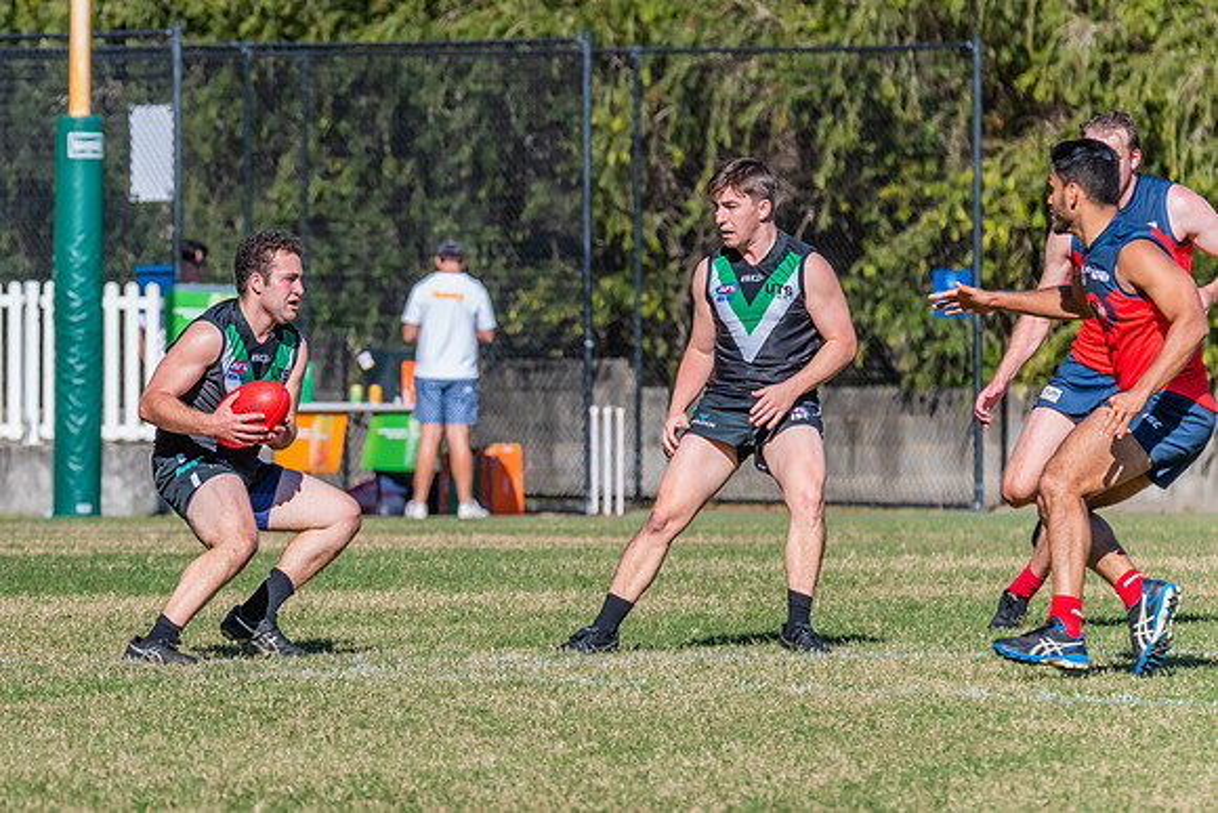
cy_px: 379
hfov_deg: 3.8
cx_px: 204
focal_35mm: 535
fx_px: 18115
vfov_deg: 2.6
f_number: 10
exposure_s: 1/1600
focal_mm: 320
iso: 800
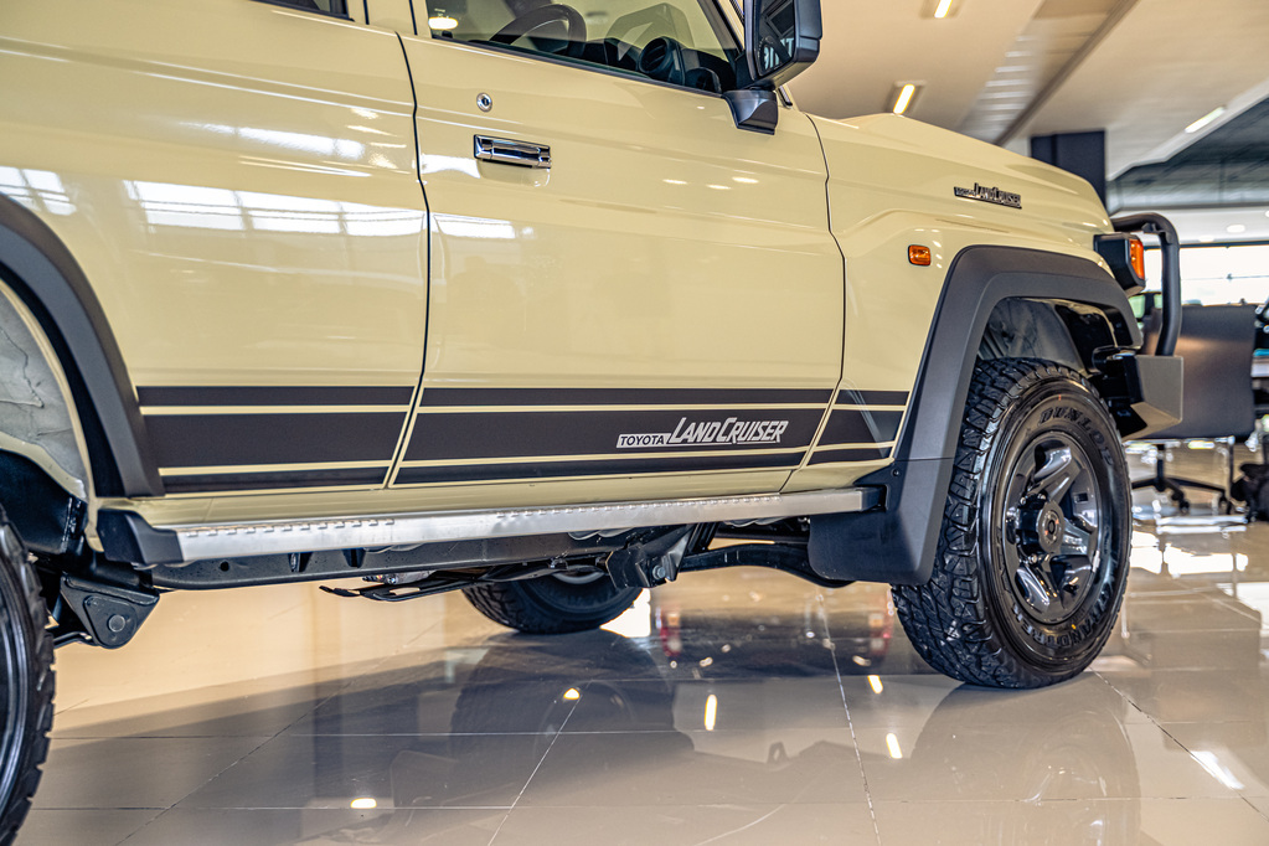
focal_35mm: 44
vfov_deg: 30.5
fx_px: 1551
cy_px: 423
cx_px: 634
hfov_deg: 44.5
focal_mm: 44
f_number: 2.8
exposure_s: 1/200
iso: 1250
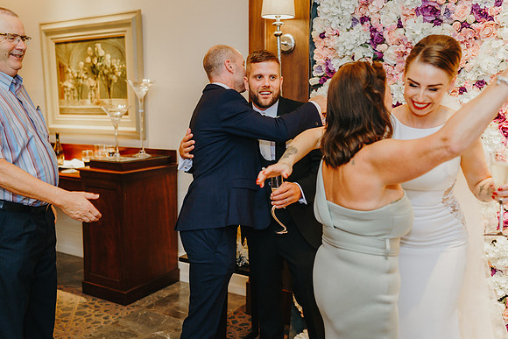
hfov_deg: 54.4
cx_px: 254
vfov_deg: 37.9
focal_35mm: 35
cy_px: 170
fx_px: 494
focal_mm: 35
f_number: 2.2
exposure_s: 1/200
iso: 640
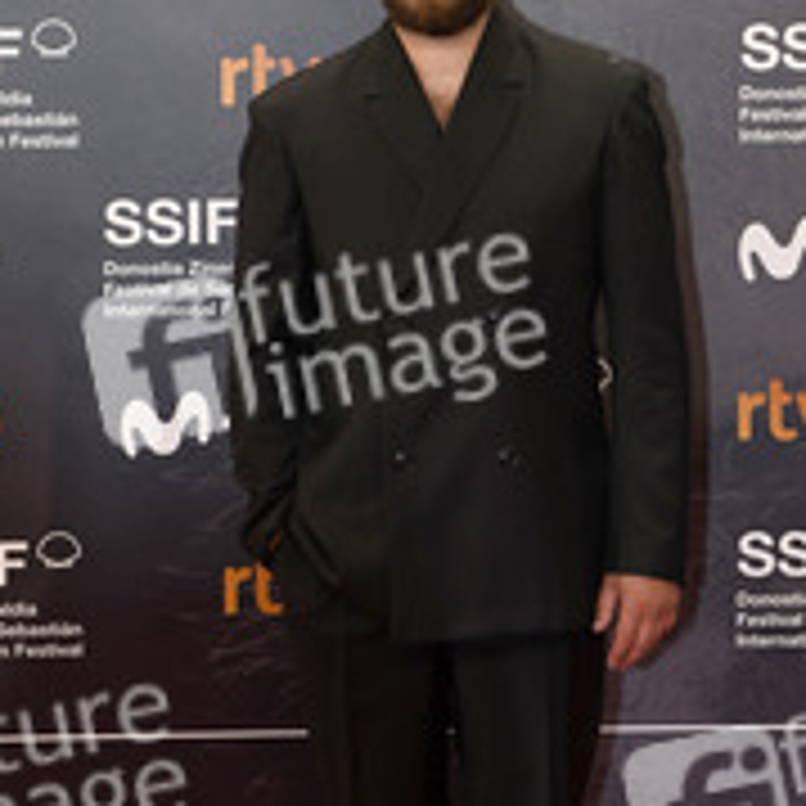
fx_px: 3504
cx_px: 446
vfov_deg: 13.1
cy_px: 567
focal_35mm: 133
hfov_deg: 13.1
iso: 640
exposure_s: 1/500
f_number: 4
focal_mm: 70
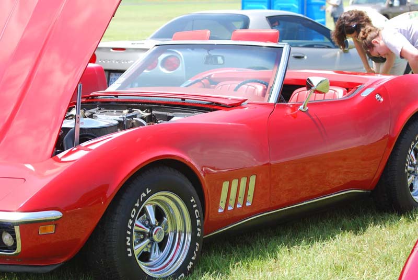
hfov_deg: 19.4
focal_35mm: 105
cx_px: 209
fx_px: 1220
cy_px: 140
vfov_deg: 13.1
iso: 200
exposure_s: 1/400
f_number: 5
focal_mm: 70
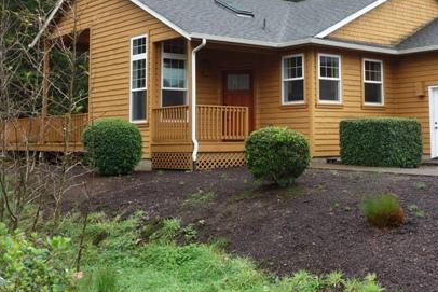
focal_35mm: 52
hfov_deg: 37.7
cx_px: 296
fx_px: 633
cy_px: 67
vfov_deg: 25.6
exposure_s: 1/100
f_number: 4.5
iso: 125
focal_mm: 12.32
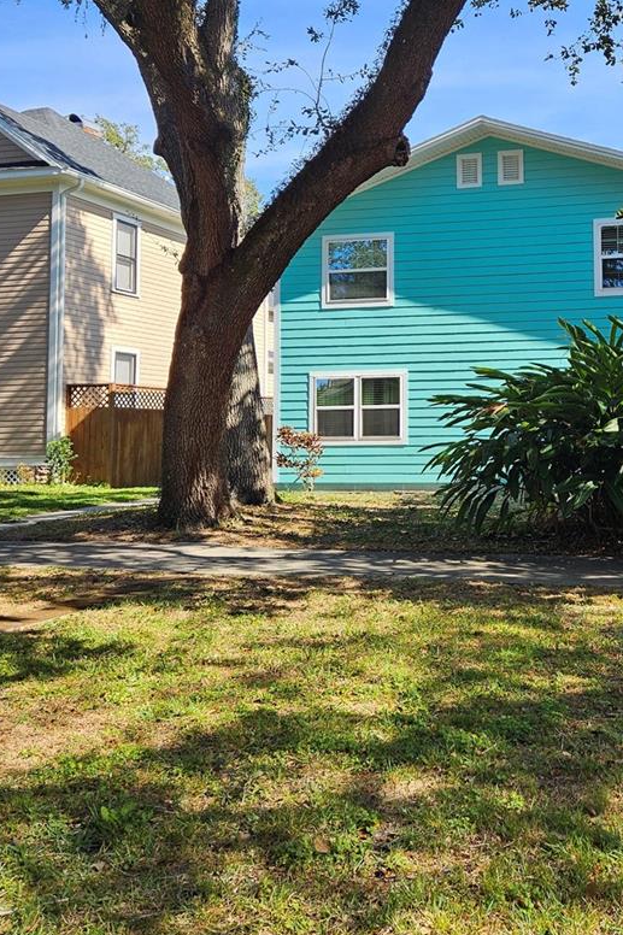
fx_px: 961
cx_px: 492
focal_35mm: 37
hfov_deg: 34.9
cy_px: 354
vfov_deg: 51.4
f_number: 1.8
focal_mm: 5.4
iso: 25
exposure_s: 1/696
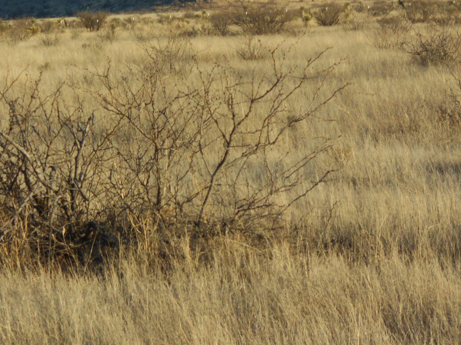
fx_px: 2677
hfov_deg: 9.8
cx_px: 132
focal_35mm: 201
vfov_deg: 7.4
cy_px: 145
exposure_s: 1/125
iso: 80
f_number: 6.5
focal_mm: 23
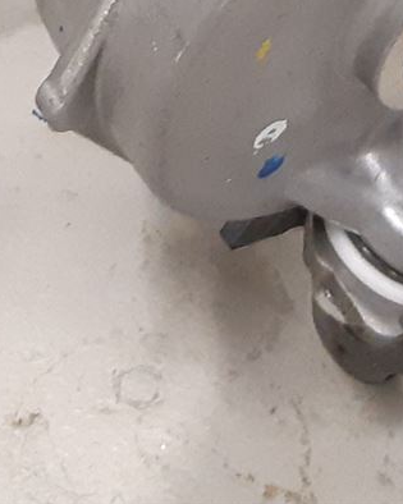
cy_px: -476
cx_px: 232
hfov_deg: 11.7
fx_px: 1969
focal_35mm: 132
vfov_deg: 12.9
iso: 250
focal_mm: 3.93
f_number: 1.7
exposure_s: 1/50
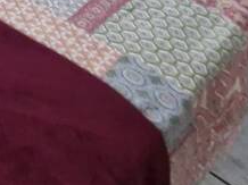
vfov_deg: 12.0
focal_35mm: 86
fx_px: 615
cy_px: -314
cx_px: -386
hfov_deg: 13.8
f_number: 2.2
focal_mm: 1.74
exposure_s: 1/24
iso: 1000
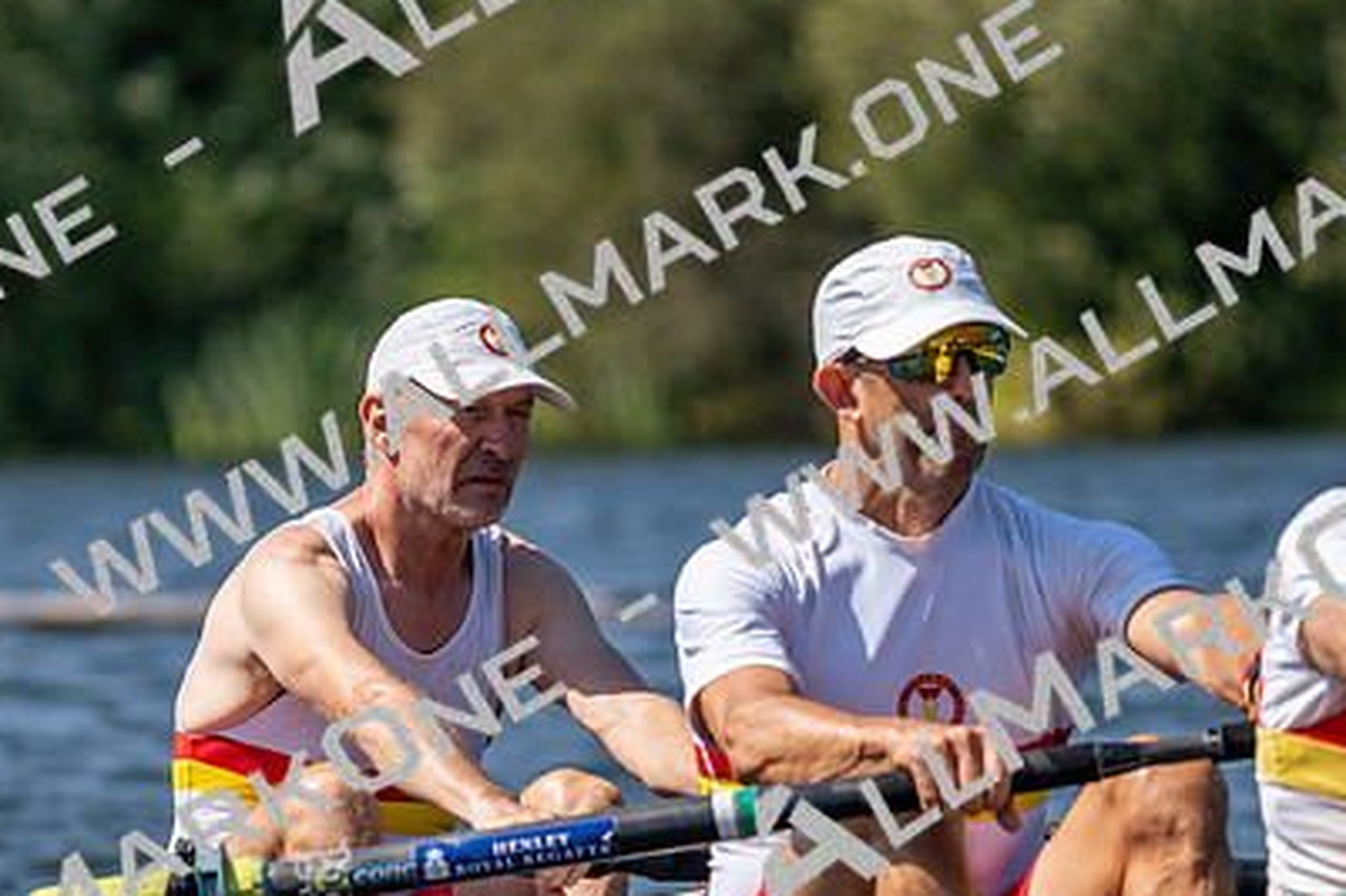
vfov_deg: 2.9
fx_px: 17789
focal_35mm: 476
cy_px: 626
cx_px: 467
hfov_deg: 4.3
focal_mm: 329
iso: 250
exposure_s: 1/2000
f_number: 6.3
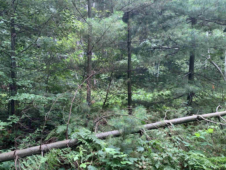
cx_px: 116
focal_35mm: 39
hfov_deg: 47.9
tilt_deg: -5.8
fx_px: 255
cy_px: 95
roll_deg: +1.3
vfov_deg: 36.8
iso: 50
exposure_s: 1/121
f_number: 1.8
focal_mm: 4.25
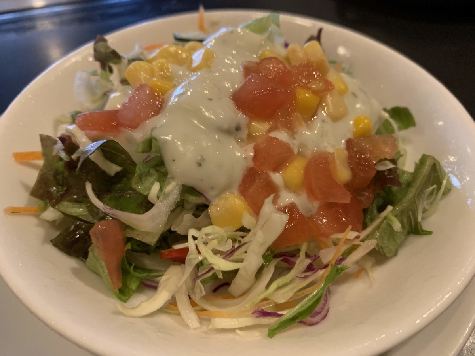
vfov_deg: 53.1
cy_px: 178
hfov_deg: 67.3
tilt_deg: -46.8
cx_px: 238
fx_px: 357
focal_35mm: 26
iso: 500
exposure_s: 1/30
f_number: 1.8
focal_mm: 4.25
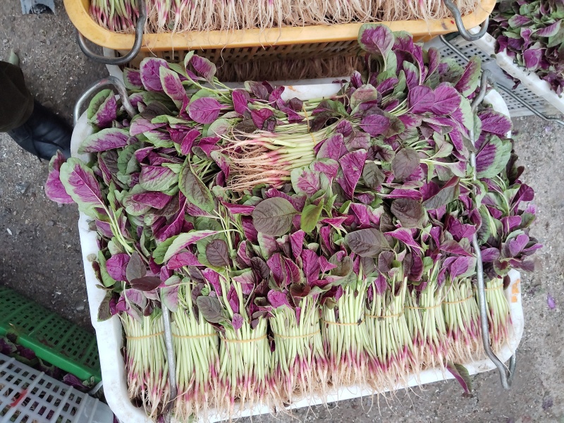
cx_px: 282
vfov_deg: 51.4
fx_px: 440
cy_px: 212
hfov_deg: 65.3
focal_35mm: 27
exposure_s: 1/400
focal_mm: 4.05
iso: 1738
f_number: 1.8
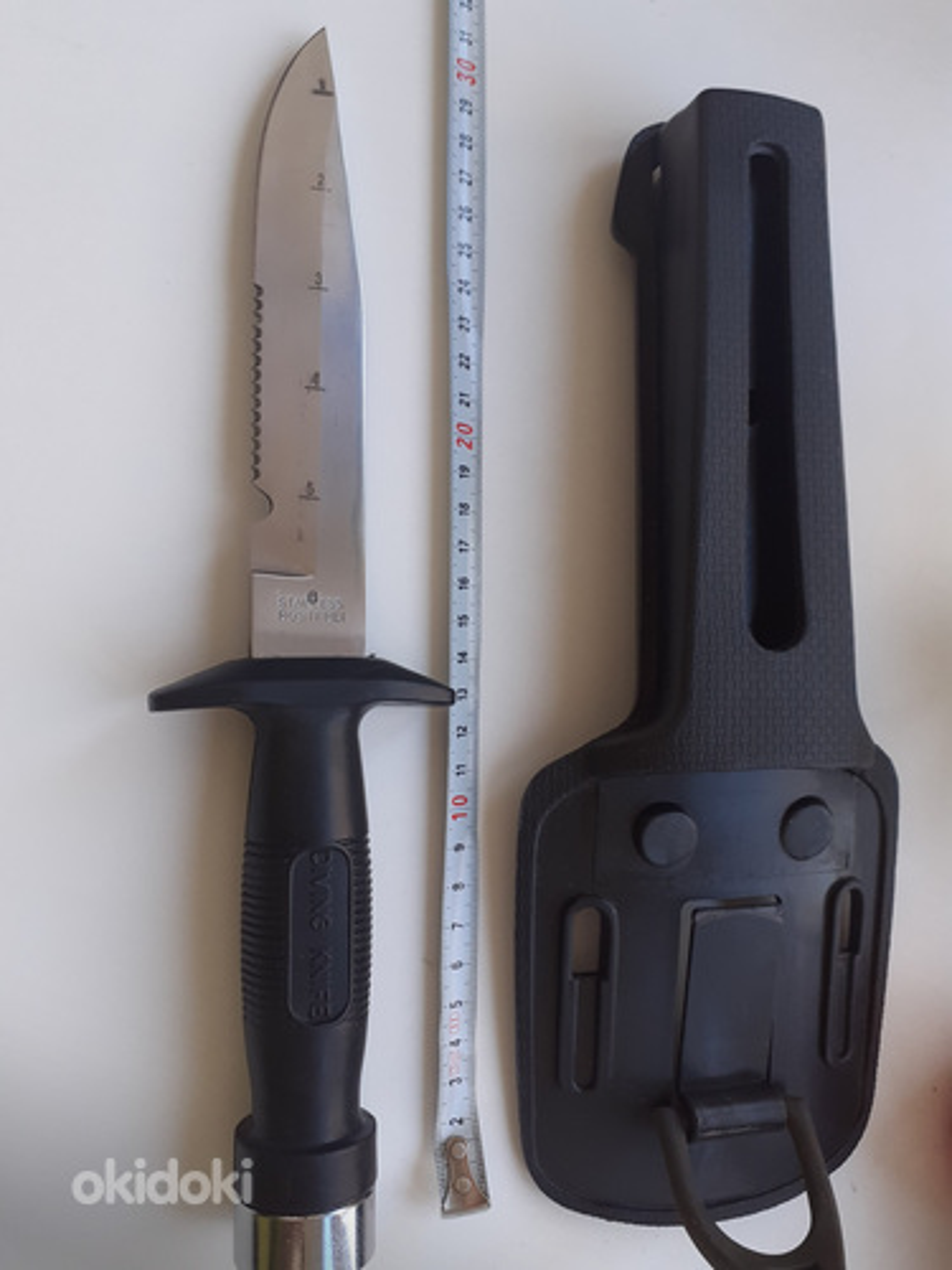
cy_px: 635
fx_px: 990
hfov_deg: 51.4
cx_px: 476
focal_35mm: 27
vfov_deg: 65.3
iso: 50
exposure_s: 1/50
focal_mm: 3.6
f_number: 1.9
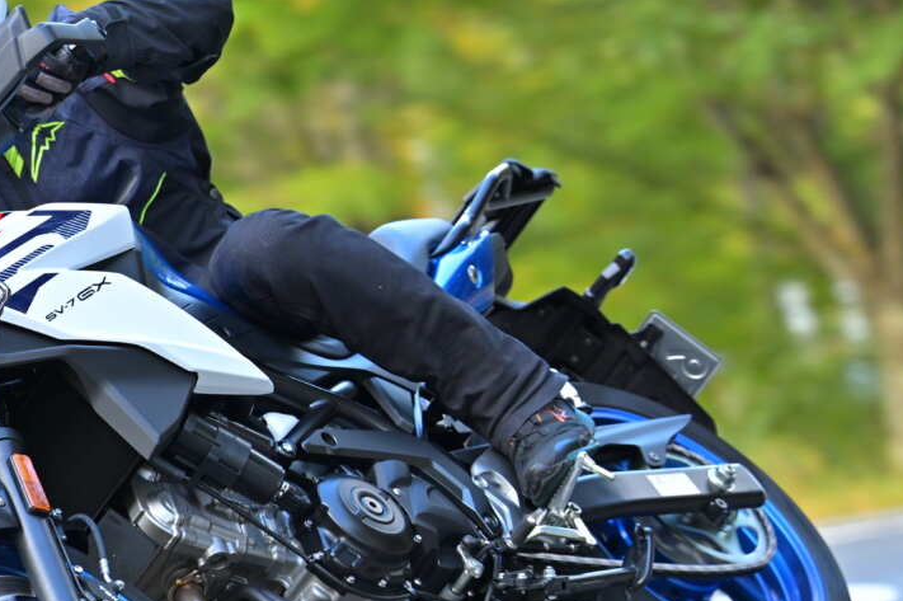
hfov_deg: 6.0
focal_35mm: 341
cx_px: 259
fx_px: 8547
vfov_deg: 4.0
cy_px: 383
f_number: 4
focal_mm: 135
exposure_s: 1/400
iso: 640
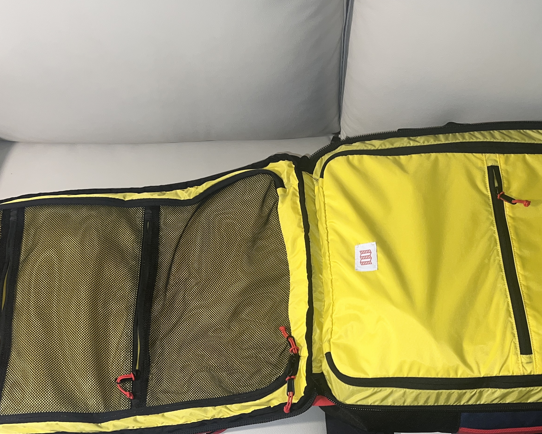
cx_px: 346
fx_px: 706
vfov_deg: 33.8
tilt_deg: -71.8
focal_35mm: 44
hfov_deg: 41.6
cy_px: 290
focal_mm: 5.7
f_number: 1.5
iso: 50
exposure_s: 1/29
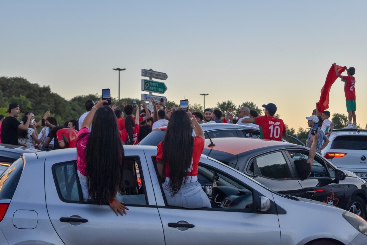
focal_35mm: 82
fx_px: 841
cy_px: 122
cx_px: 184
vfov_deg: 16.6
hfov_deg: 24.6
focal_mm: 55
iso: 800
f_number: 5.6
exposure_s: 1/1000
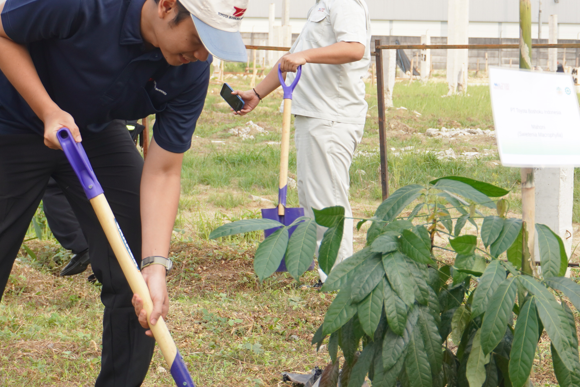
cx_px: 360
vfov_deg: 10.6
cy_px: 136
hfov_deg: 15.9
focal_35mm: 129
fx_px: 2079
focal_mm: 41
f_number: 5.6
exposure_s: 1/200
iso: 100
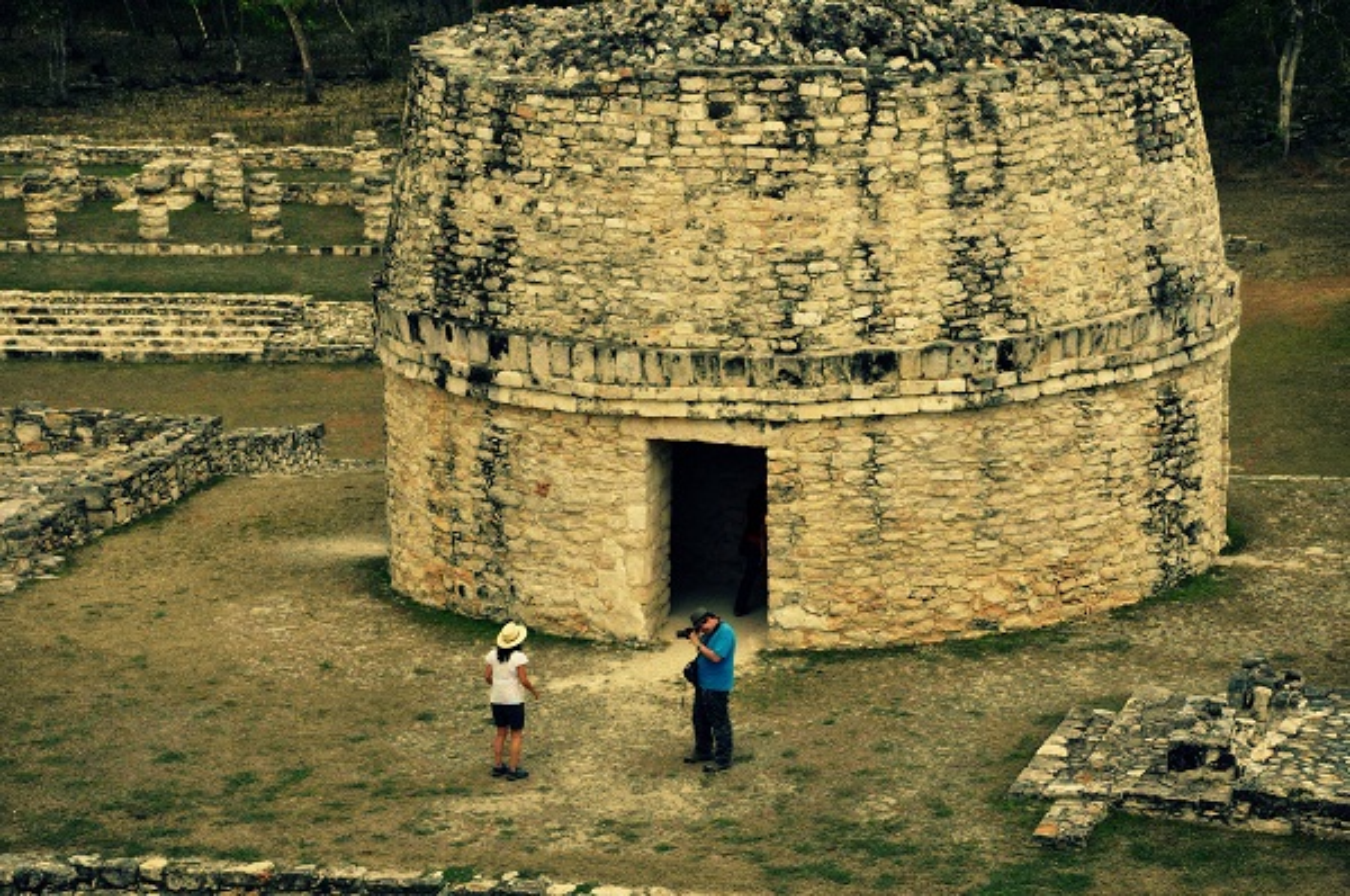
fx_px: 4774
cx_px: 675
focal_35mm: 128
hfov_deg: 16.1
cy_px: 448
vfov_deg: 10.7
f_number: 9
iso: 200
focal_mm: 85
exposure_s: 1/320
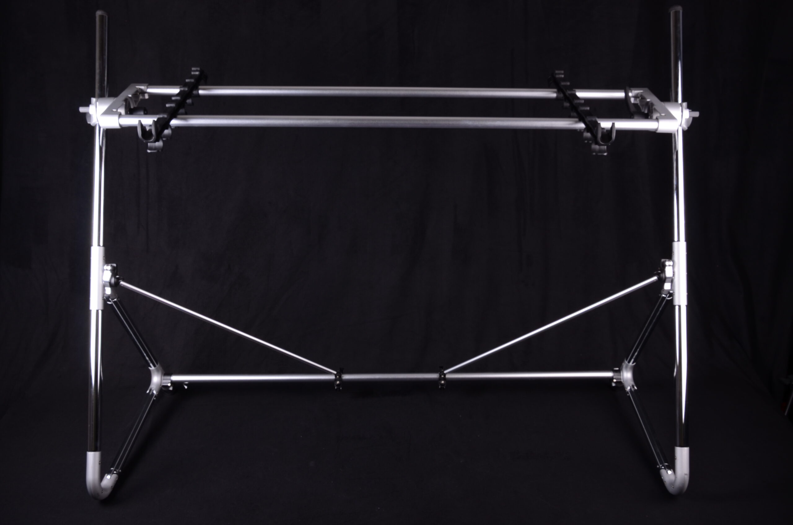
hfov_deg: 53.2
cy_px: 262
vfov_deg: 36.7
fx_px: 791
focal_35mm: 36
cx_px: 396
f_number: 13
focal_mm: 24
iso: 200
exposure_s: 1/200
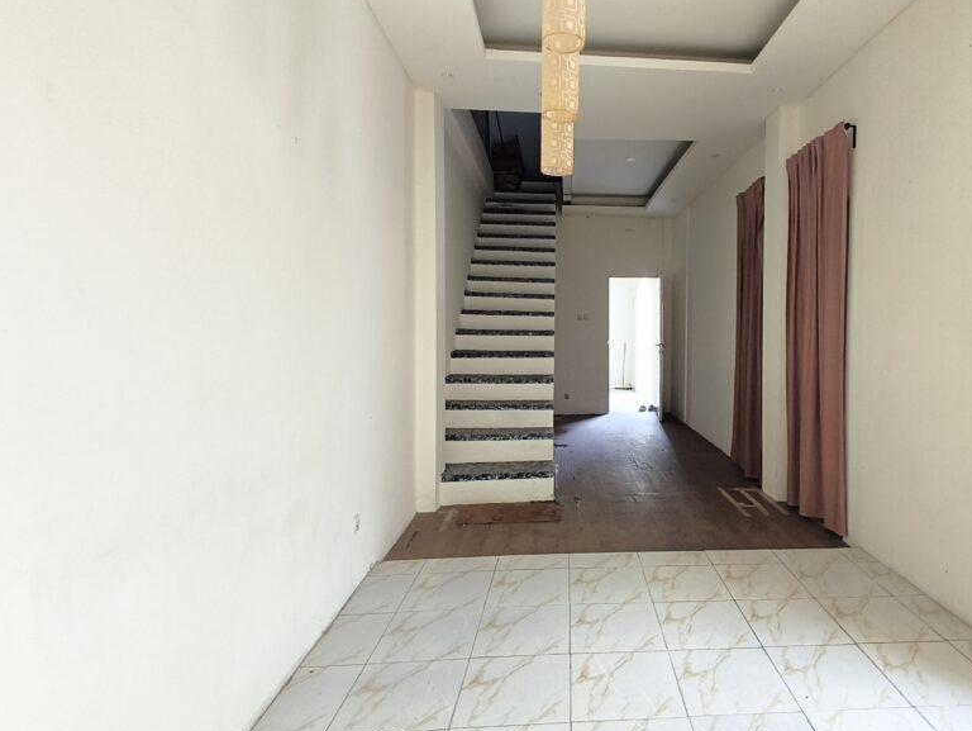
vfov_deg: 66.0
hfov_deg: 80.0
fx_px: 562
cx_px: 615
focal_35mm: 20
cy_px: 350
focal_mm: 1.65
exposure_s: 1/50
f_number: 2.2
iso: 160
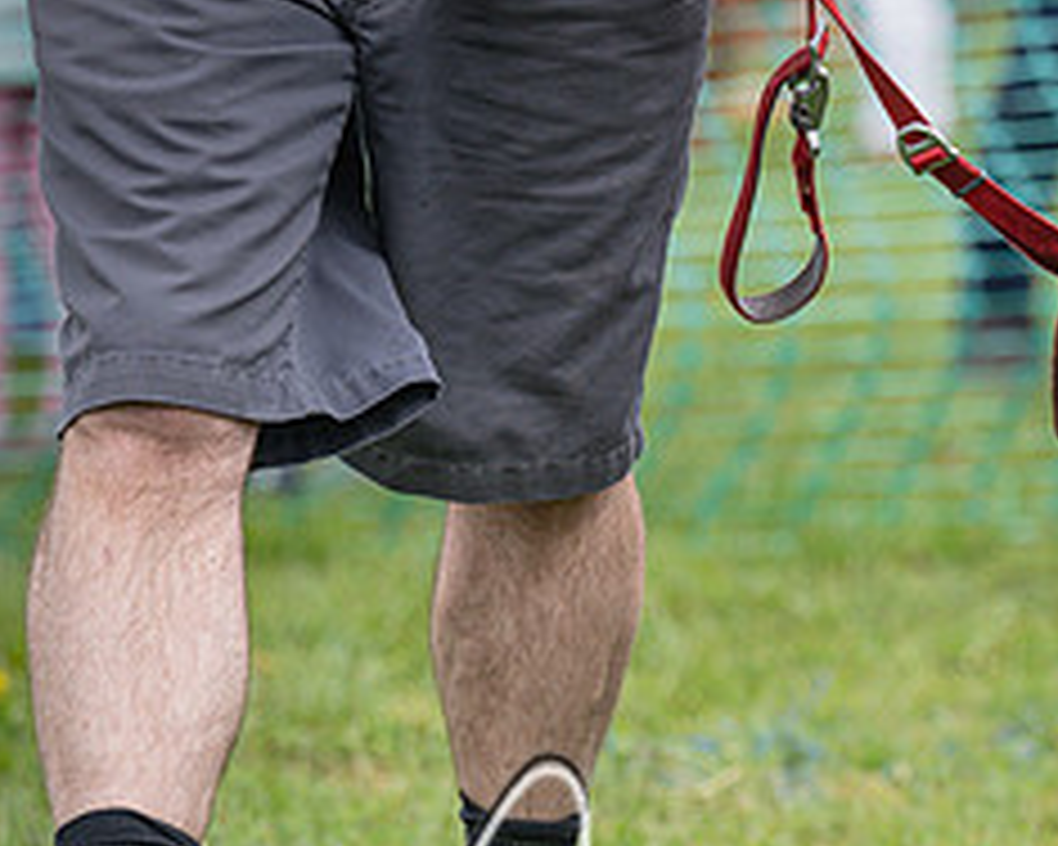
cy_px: 792
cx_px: 1249
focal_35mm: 391
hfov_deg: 4.9
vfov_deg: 4.0
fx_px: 12243
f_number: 4
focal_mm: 145
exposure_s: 1/1600
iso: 400
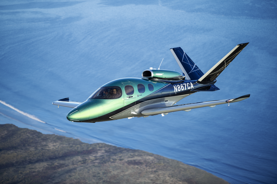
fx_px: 1308
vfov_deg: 8.1
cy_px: 92
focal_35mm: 170
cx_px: 138
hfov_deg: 12.1
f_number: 3.2
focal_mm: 170
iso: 50
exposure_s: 1/200
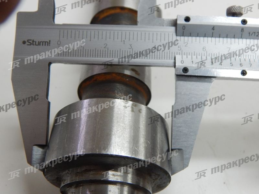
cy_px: 97
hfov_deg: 49.0
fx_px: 284
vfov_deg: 37.7
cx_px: 130
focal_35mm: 38
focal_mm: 6.8
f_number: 3.4
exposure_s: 1/30
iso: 400
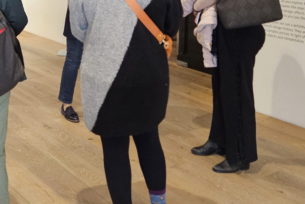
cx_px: 39
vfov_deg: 21.8
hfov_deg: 32.5
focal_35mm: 59
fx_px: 500
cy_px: -19
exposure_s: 1/120
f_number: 1.8
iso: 800
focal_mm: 5.4
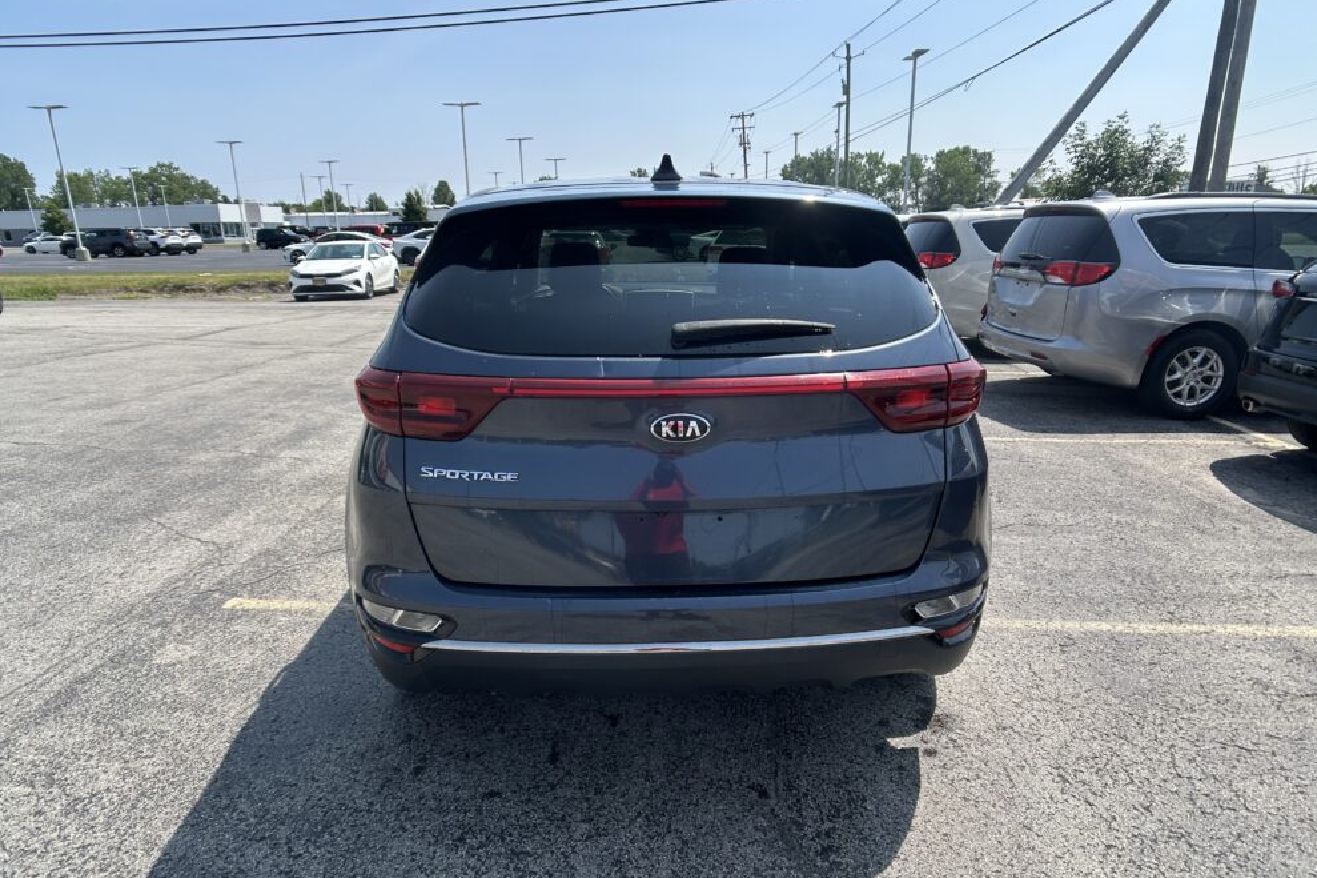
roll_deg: -0.5
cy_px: 440
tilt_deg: -12.2
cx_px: 649
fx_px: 1024
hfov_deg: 65.5
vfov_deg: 46.4
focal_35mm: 28
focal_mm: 5.7
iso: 50
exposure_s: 1/3077
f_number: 1.5
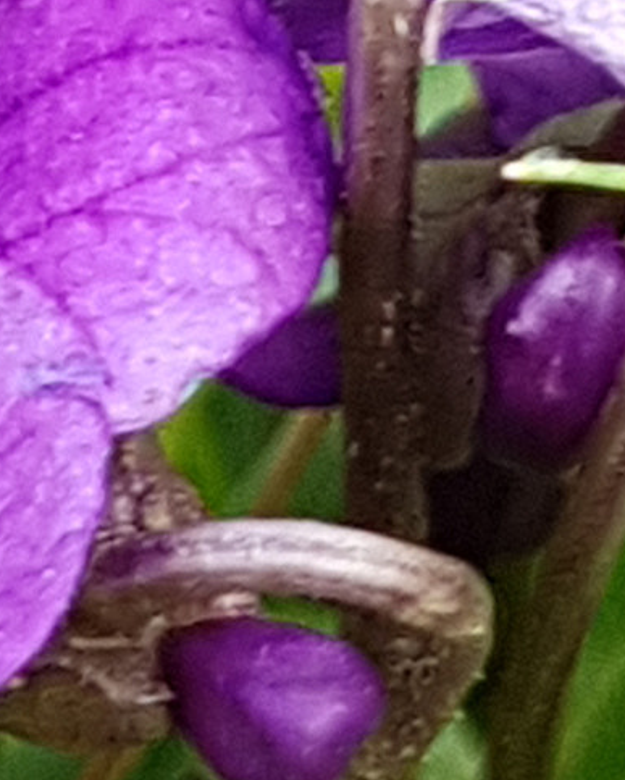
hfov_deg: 17.1
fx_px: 1940
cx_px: -216
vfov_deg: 22.5
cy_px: 176
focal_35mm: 84
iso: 40
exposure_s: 1/136
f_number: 1.7
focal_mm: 4.2
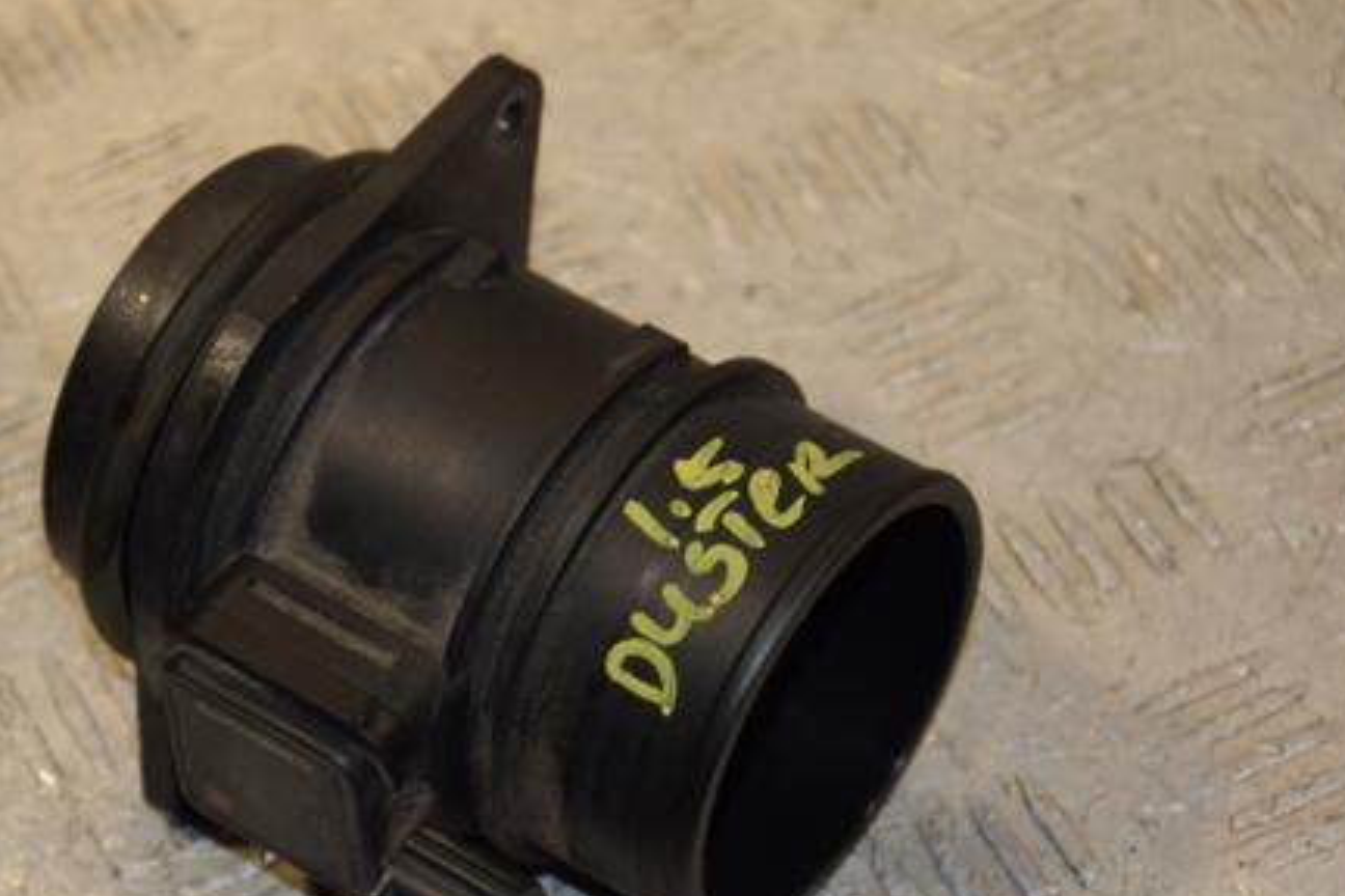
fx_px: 5454
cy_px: 566
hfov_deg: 14.0
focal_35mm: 146
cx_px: 430
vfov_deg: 9.4
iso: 800
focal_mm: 70
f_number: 5.6
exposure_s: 1/200
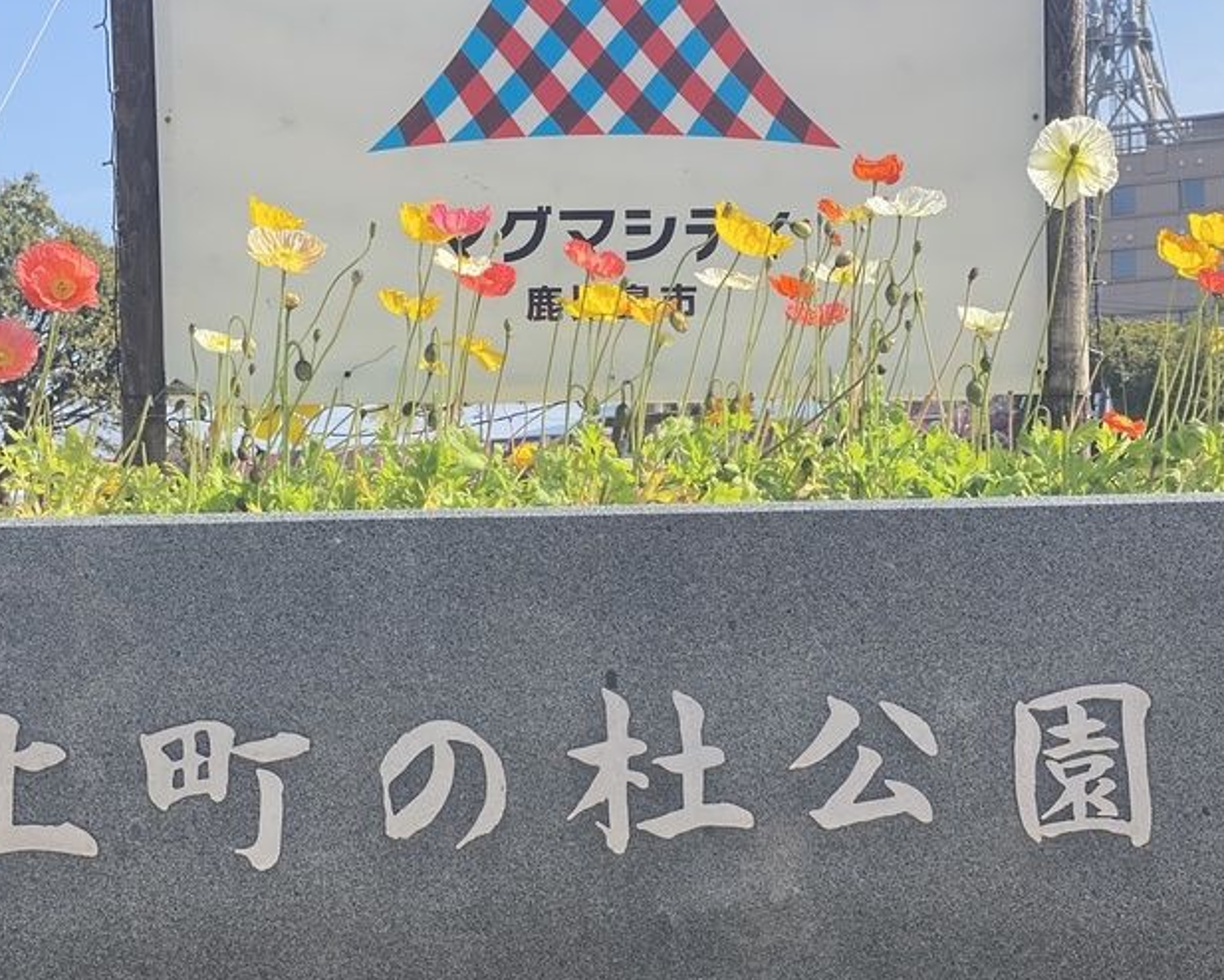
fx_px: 2428
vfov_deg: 22.8
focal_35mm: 67
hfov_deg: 28.3
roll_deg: +0.4
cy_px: 586
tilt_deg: -2.0
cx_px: 594
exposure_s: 1/922
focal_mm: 6
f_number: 2
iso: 20
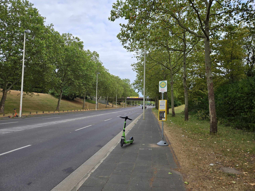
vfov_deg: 58.9
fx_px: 169
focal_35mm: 23
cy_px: 96
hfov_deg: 73.9
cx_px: 128
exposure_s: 1/622
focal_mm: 5.4
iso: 25
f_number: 1.8
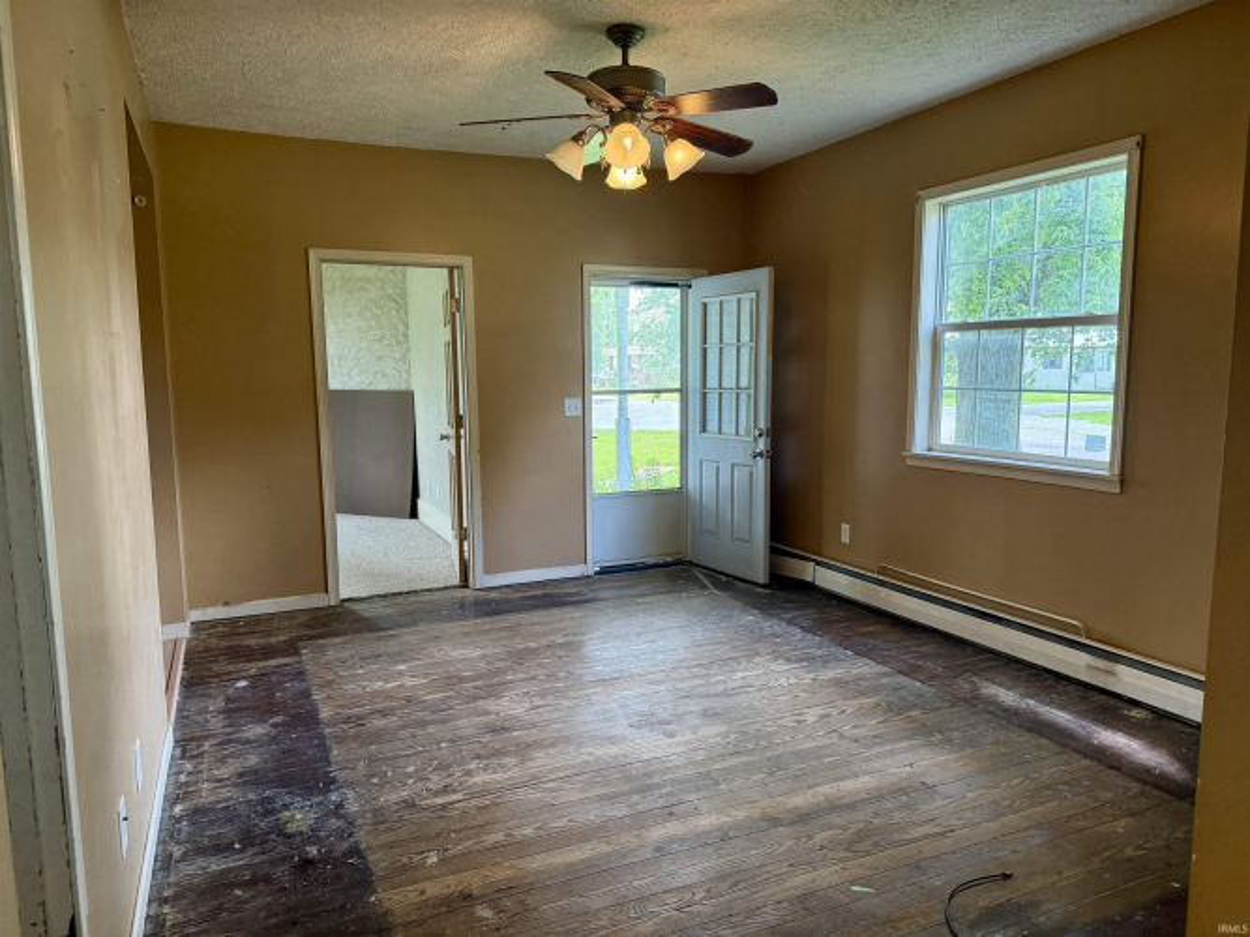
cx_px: 625
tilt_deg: -6.7
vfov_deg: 56.8
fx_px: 866
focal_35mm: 24
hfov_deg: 71.6
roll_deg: +0.0
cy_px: 468
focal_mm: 6.76
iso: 250
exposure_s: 1/120
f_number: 1.78
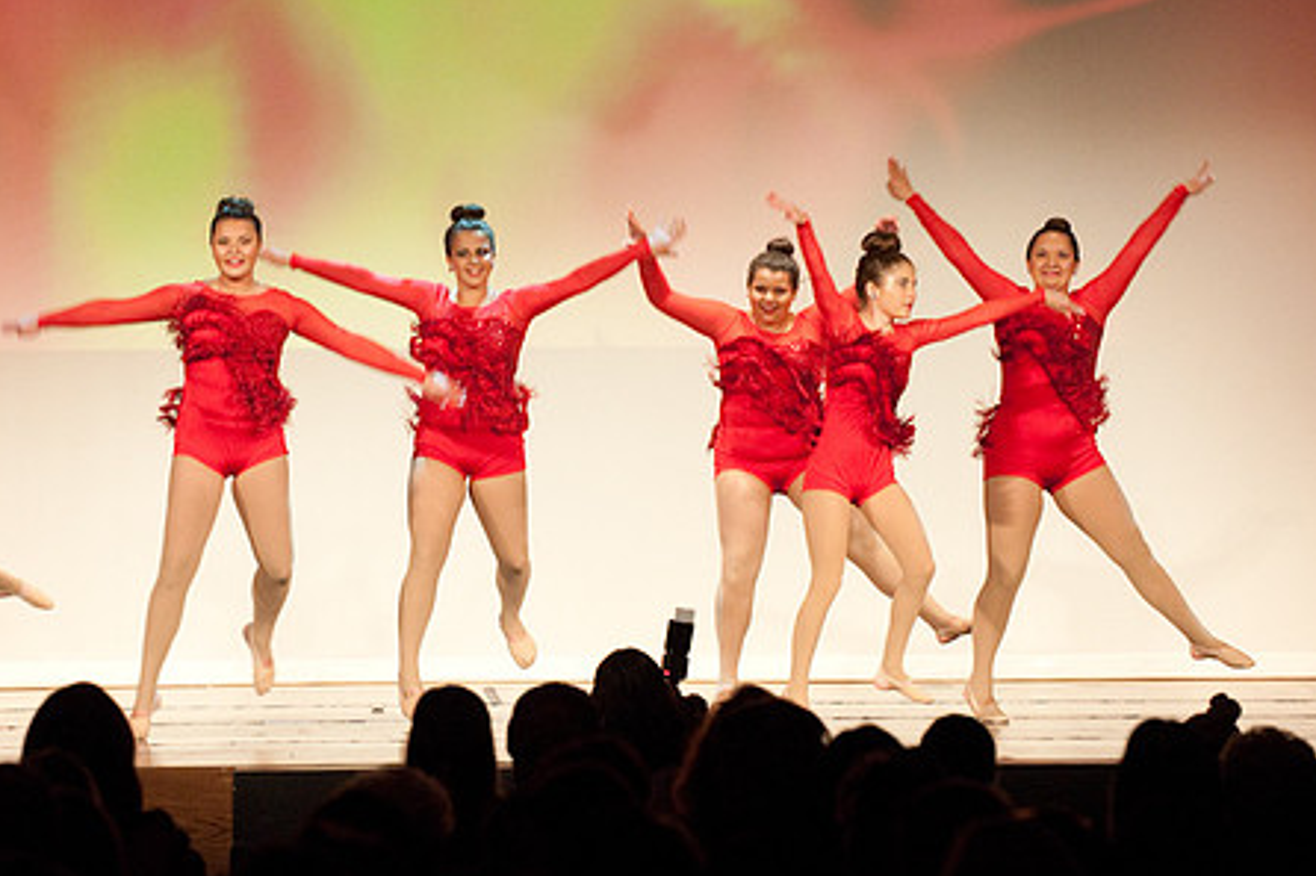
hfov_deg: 12.2
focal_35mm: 169
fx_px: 6175
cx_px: 469
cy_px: 345
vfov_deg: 8.1
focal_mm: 130
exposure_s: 1/200
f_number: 4
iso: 3200
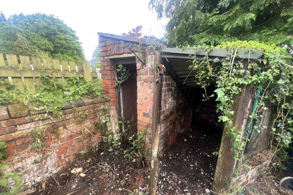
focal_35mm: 14
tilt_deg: -14.8
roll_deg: -1.5
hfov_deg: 104.3
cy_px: 108
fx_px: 114
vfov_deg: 80.9
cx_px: 149
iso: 50
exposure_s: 1/99
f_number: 1.8
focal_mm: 1.57
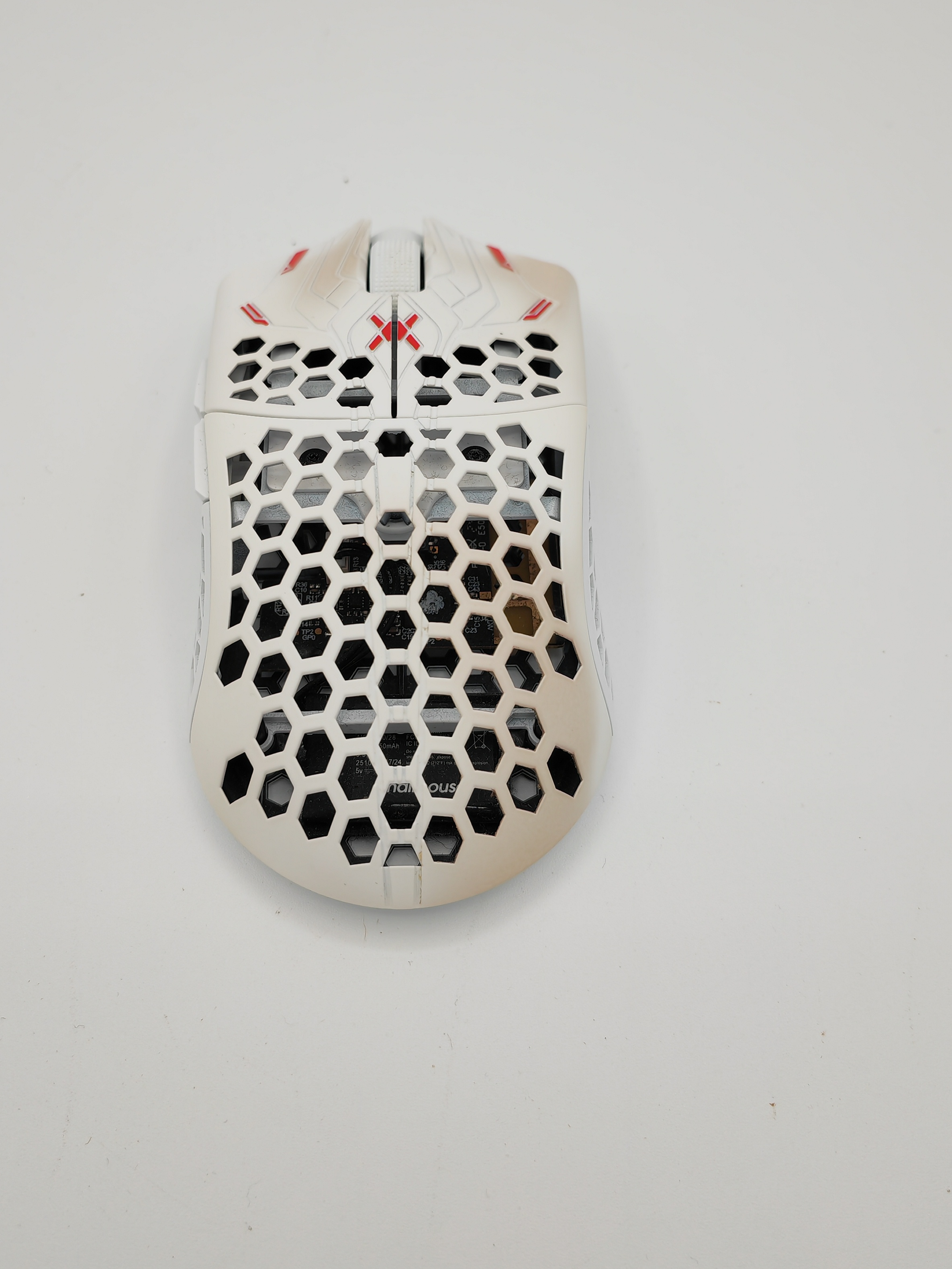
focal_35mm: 35
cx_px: 431
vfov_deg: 52.5
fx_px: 1283
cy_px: 574
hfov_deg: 40.7
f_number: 1.8
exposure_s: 1/1000
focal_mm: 5.53
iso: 50
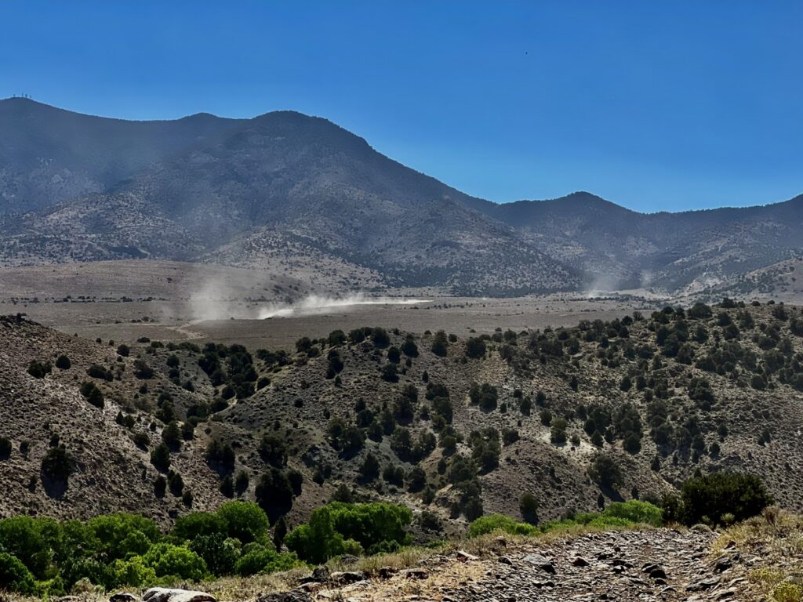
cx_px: 402
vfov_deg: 19.1
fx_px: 1786
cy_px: 301
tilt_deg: +3.4
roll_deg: -3.1
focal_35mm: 77
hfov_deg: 25.3
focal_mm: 9
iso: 32
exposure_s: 1/1309
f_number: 2.8
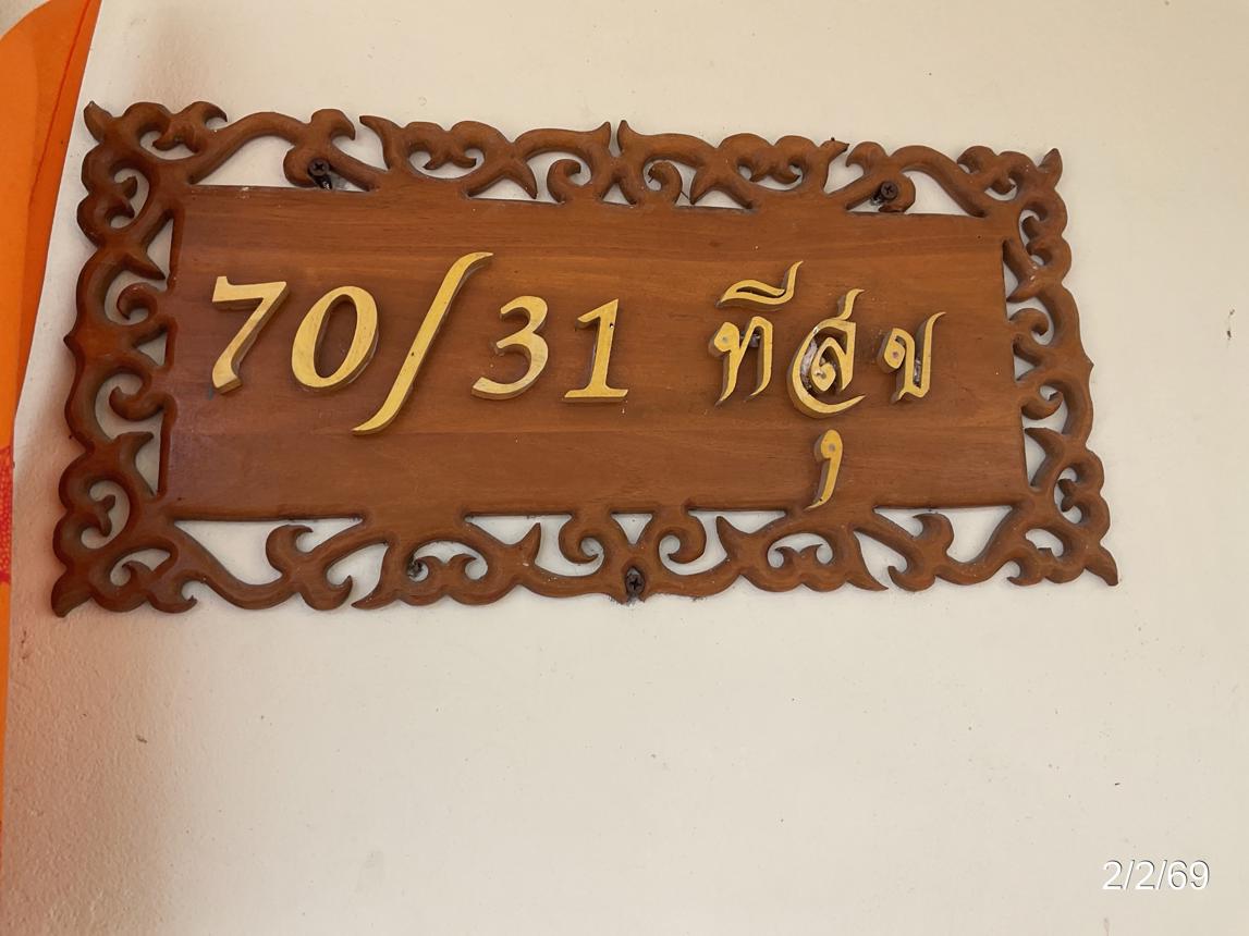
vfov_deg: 48.2
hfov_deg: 61.7
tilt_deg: +13.9
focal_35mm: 29
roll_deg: +4.3
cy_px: 468
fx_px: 1046
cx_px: 624
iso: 16
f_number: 1.8
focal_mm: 3
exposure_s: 1/268
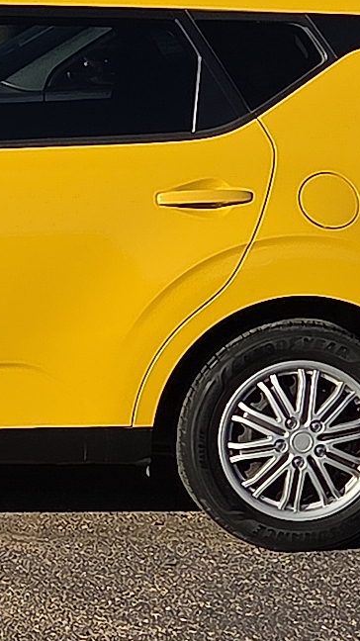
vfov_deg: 14.5
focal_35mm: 148
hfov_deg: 8.0
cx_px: -214
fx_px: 2514
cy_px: 265
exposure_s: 1/10000
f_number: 1.8
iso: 76
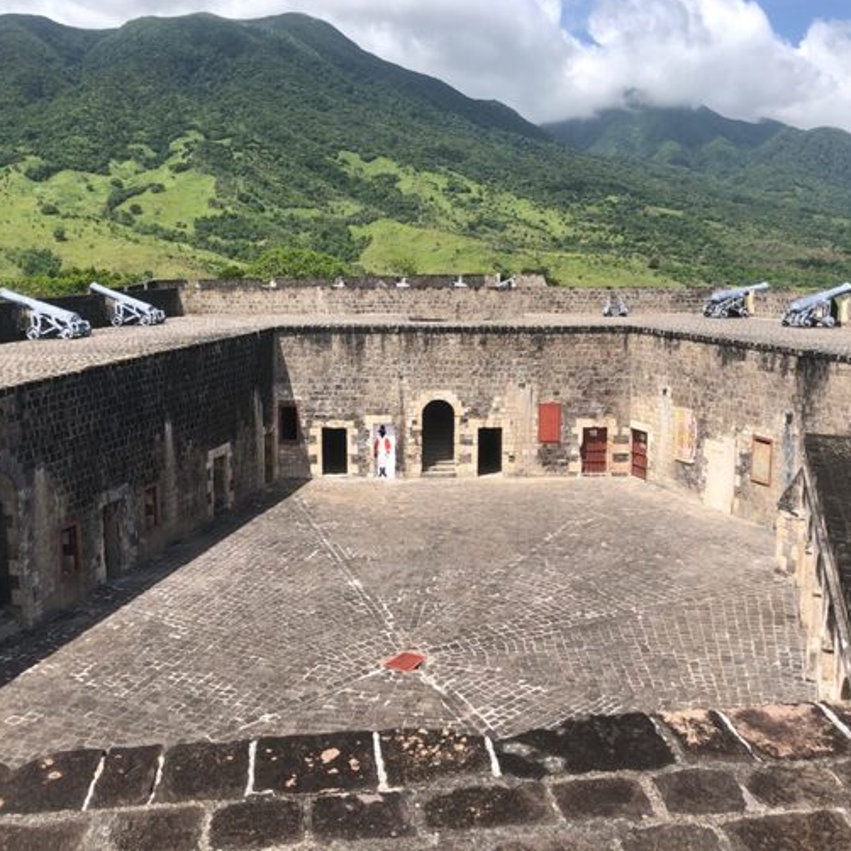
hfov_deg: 48.4
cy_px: 414
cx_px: 441
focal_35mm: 34
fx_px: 946
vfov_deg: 48.4
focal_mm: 4
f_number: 1.8
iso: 20
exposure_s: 1/1567
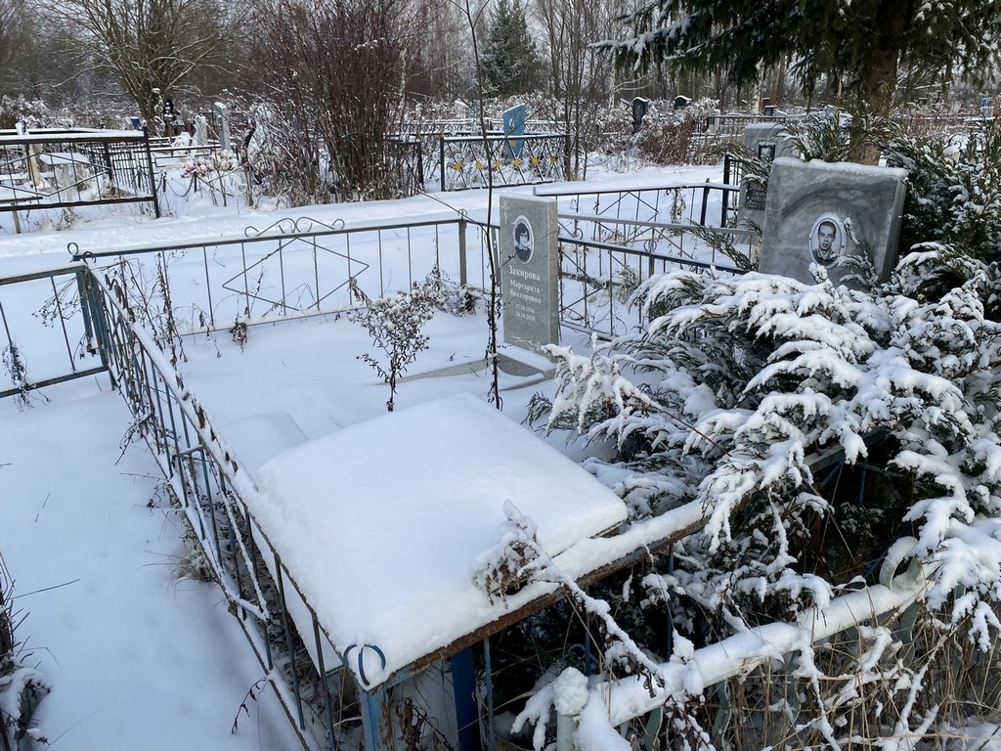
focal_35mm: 26
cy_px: 376
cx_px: 500
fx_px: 752
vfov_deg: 53.1
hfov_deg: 67.3
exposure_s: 1/1585
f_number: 1.8
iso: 32
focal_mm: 4.25
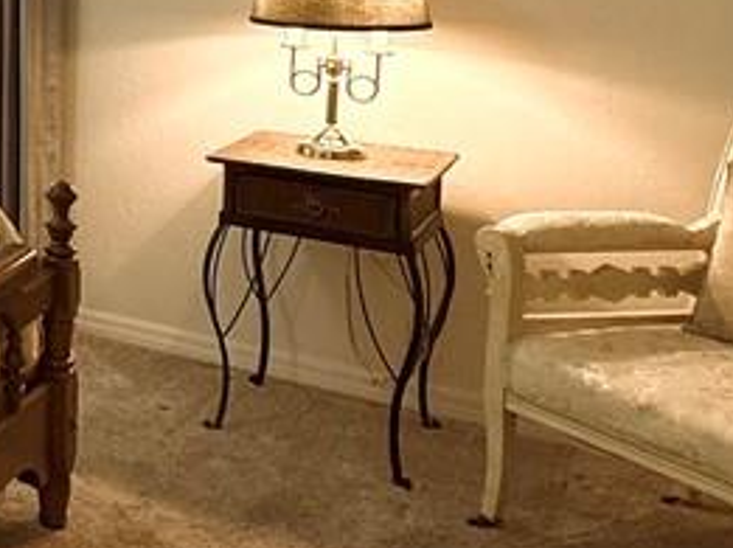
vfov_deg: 24.8
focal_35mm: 55
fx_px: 1163
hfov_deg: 26.1
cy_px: -39
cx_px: -354
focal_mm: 2.22
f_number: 2.2
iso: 160
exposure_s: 1/60
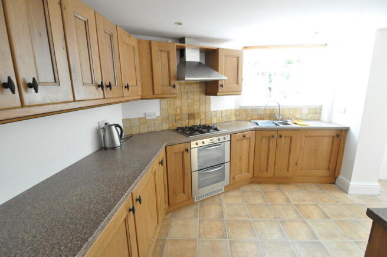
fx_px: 177
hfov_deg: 95.0
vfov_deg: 71.9
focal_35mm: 16
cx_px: 194
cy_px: 128
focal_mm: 11
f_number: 5
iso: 3200
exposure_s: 1/100
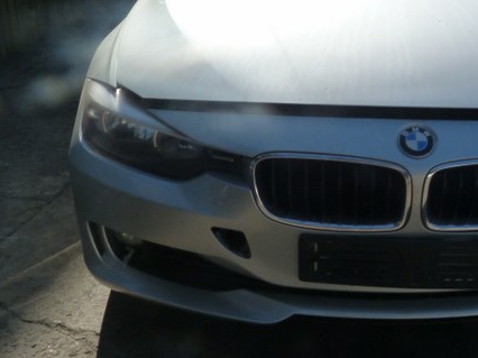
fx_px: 649
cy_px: 84
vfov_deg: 30.3
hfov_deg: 38.5
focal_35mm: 47
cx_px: 401
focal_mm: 4.5
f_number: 5.6
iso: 125
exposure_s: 1/250
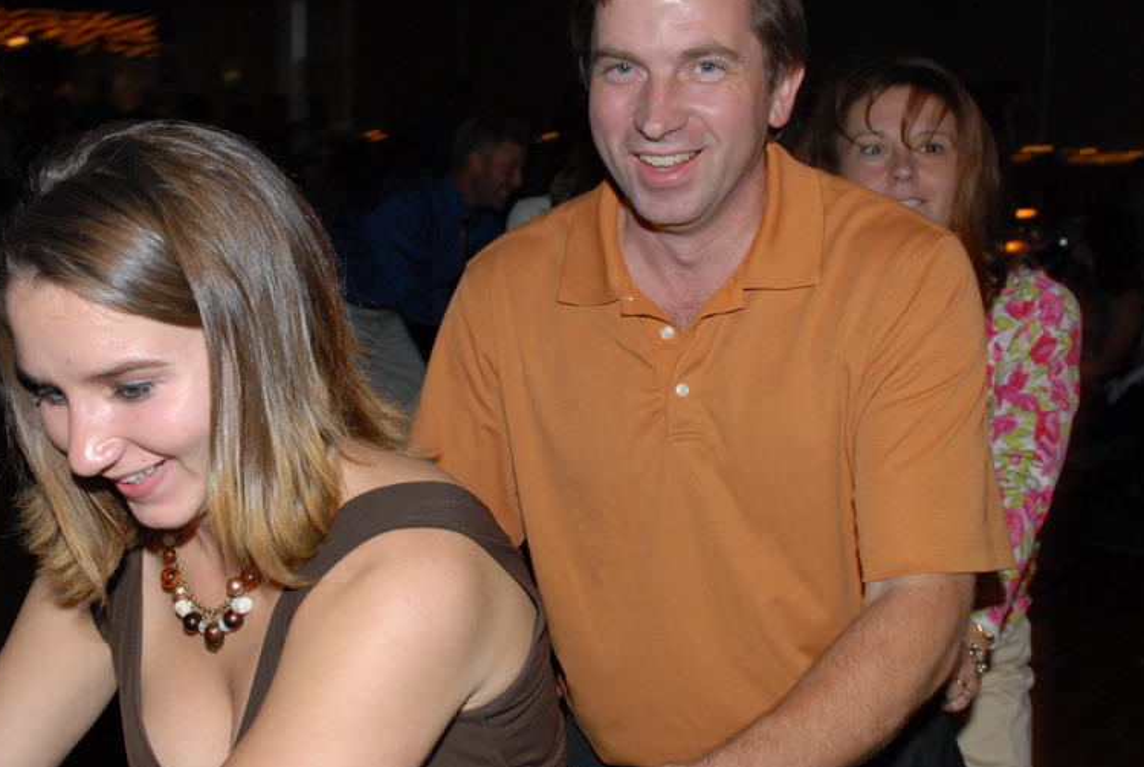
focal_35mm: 48
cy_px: 360
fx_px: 1528
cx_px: 450
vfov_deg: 28.2
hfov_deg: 40.8
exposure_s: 1/60
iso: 400
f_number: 5.6
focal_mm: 24
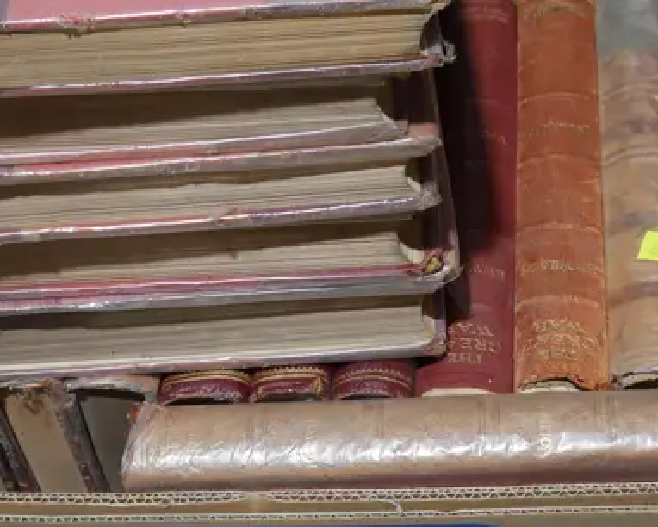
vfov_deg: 17.3
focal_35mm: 89
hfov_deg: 21.4
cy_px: 316
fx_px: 1734
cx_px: 469
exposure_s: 1/60
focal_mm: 17
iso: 320
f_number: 4
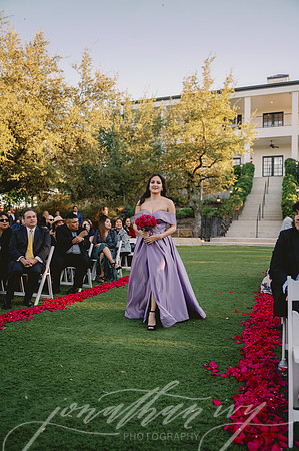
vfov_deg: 60.3
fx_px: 387
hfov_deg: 42.2
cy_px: 226
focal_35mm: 31
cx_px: 150
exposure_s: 1/640
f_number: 2.8
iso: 320
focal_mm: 31
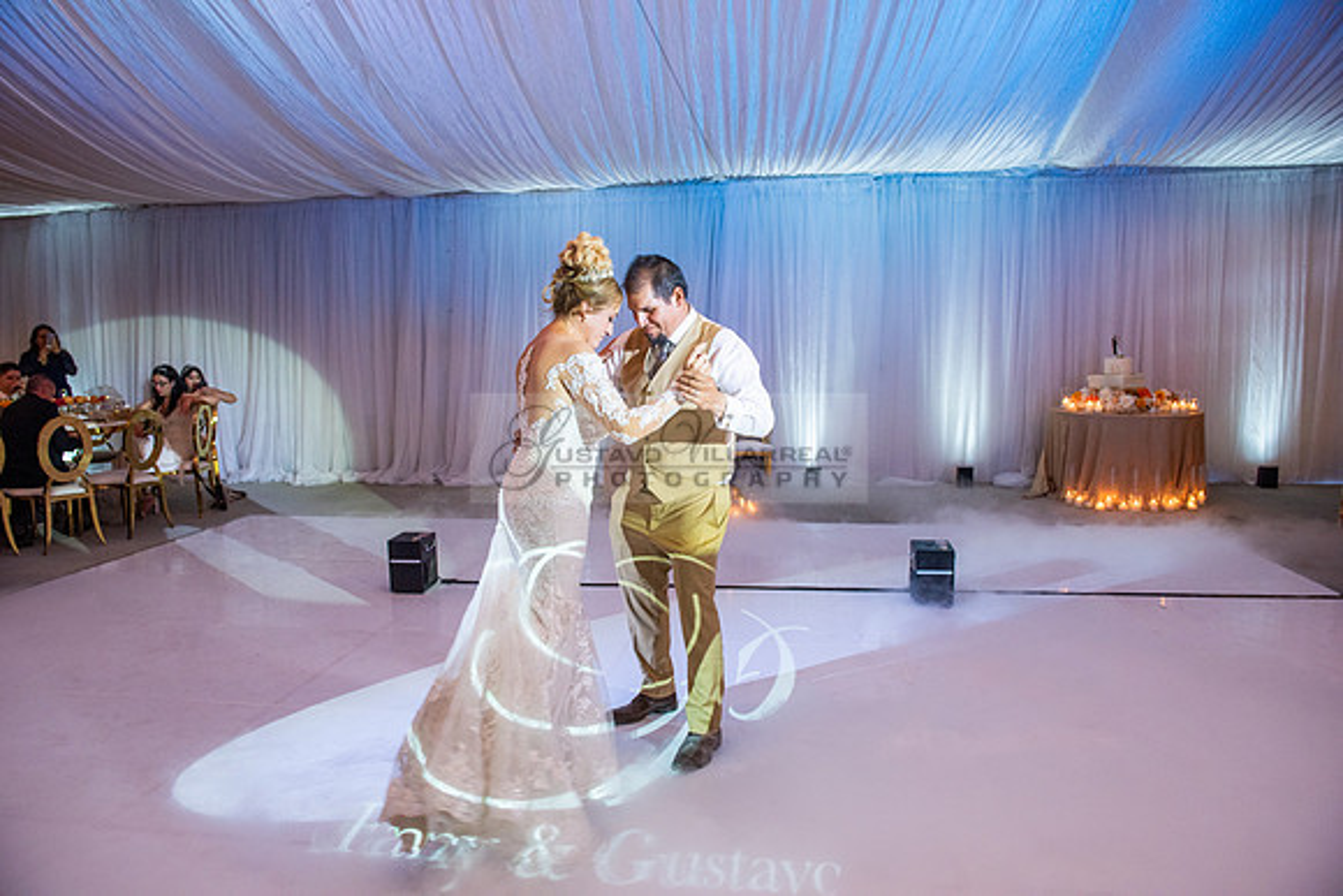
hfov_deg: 73.7
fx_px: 896
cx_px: 672
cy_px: 448
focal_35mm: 24
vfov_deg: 53.2
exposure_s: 1/125
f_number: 5
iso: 1000
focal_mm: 24
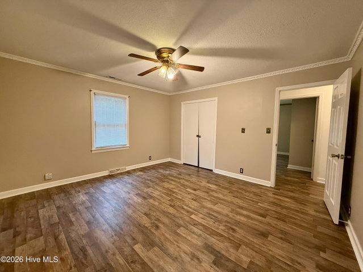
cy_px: 136
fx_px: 147
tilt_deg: -3.0
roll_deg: -1.0
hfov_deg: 102.0
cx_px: 182
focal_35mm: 14
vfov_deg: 85.7
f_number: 2.2
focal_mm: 2.22
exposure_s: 1/60
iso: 320
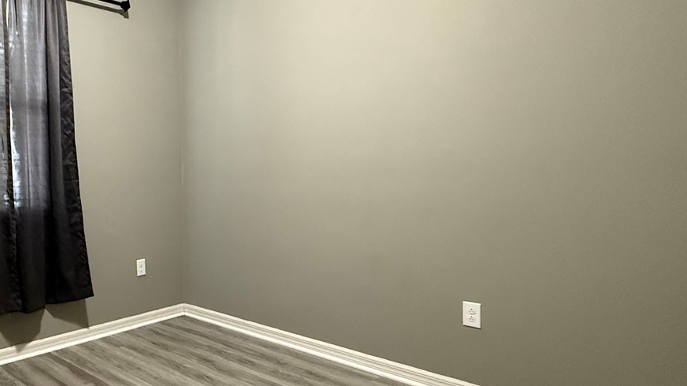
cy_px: 197
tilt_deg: -2.6
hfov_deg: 62.9
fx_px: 510
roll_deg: +1.2
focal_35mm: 28
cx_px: 150
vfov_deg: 41.5
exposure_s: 1/60
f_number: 2.2
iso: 800
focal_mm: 2.22
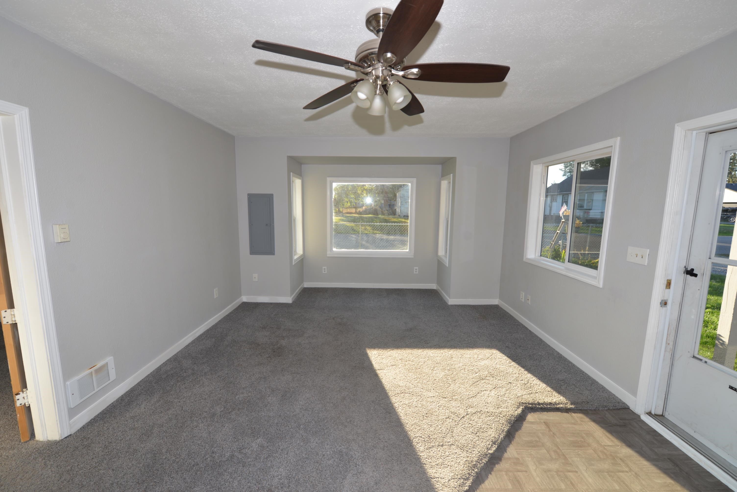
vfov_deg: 81.3
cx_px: 368
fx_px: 287
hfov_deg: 104.2
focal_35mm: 14
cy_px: 246
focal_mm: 14
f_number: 5.6
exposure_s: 1/125
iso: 160
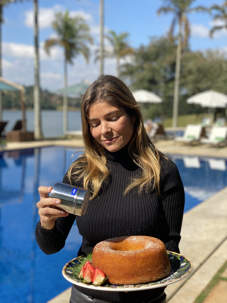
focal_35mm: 52
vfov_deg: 36.8
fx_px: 455
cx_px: 114
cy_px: 152
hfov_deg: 28.0
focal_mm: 6
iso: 20
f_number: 2
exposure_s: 1/1020
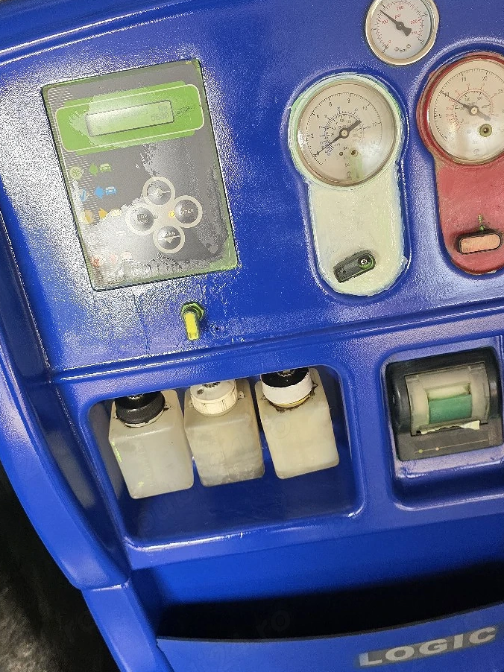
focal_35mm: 34
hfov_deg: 41.8
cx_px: 260
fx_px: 660
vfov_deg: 53.9
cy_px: 310
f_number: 1.7
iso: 250
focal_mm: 6.3
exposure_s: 1/101
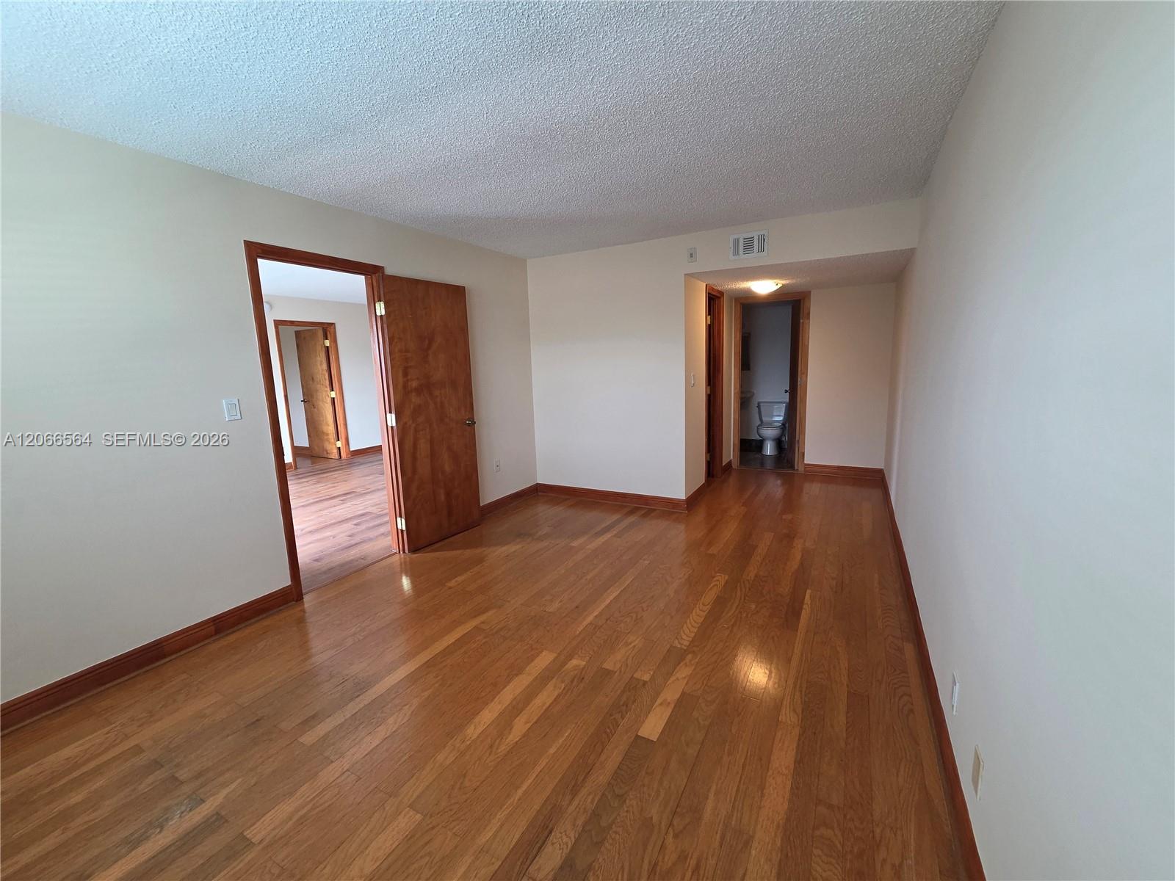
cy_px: 440
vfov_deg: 89.9
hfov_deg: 106.2
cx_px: 588
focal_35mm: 13
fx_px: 441
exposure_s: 1/120
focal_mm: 2.2
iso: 320
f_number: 2.2
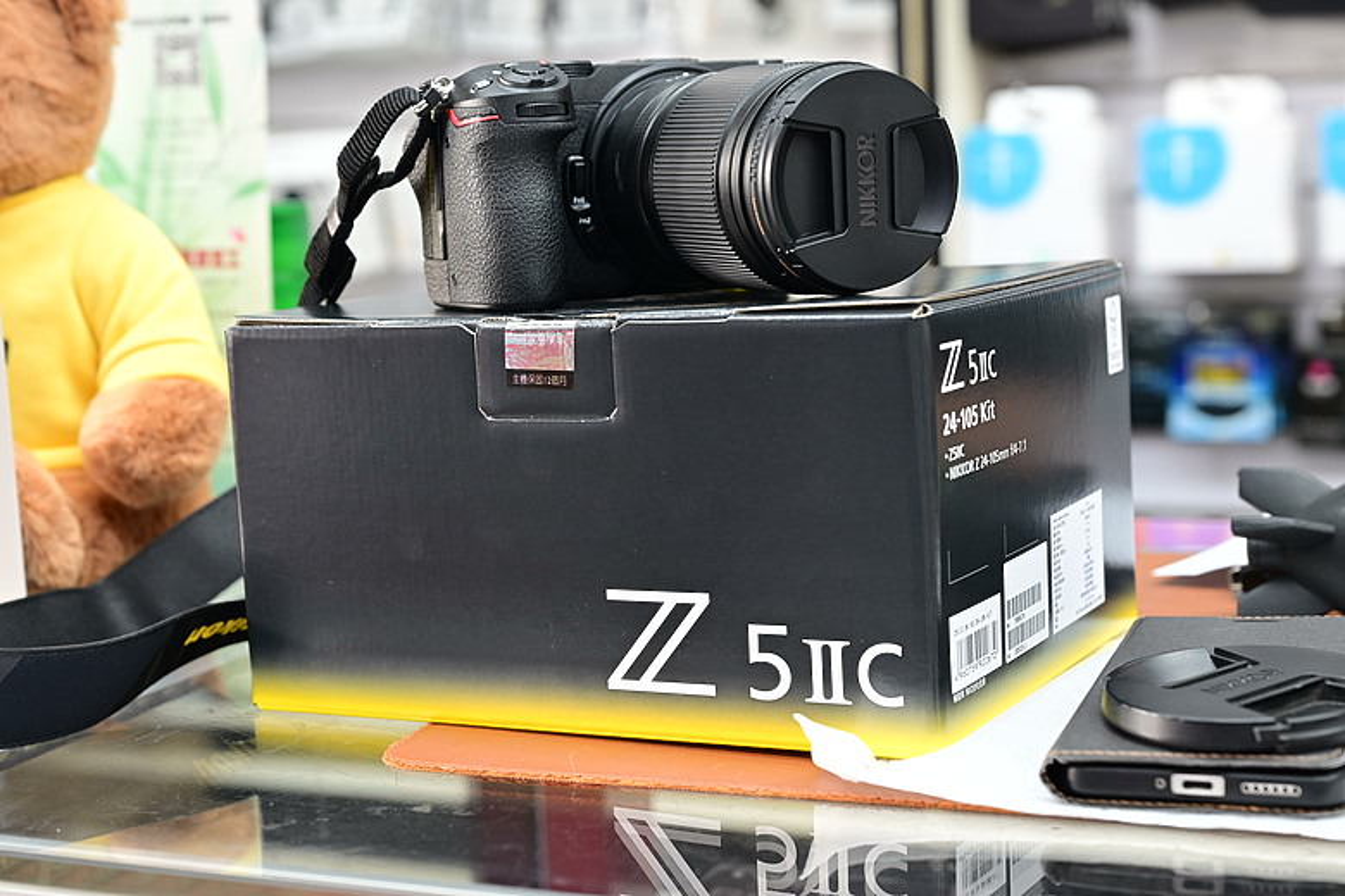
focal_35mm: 59
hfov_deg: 33.9
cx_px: 672
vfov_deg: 23.0
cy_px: 448
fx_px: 2204
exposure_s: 1/60
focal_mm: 59
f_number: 5.6
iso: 1100
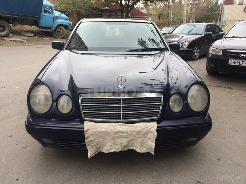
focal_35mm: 29
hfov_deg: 61.7
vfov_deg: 48.2
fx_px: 206
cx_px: 123
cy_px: 92
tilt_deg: -21.9
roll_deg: -0.9
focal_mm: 4.15
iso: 32
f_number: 2.2
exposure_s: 1/270
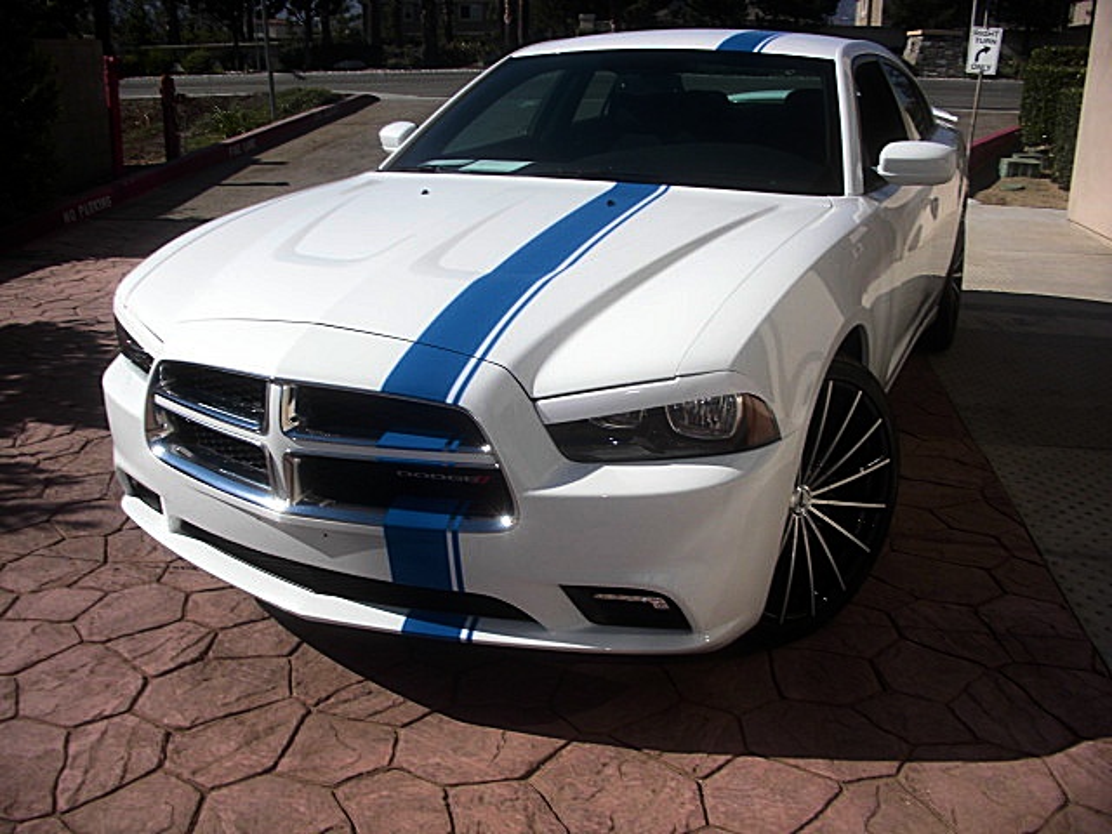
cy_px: 417
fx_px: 1156
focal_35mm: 36
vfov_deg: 39.7
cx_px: 556
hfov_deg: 51.4
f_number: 7.9
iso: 50
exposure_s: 1/200
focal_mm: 6.3
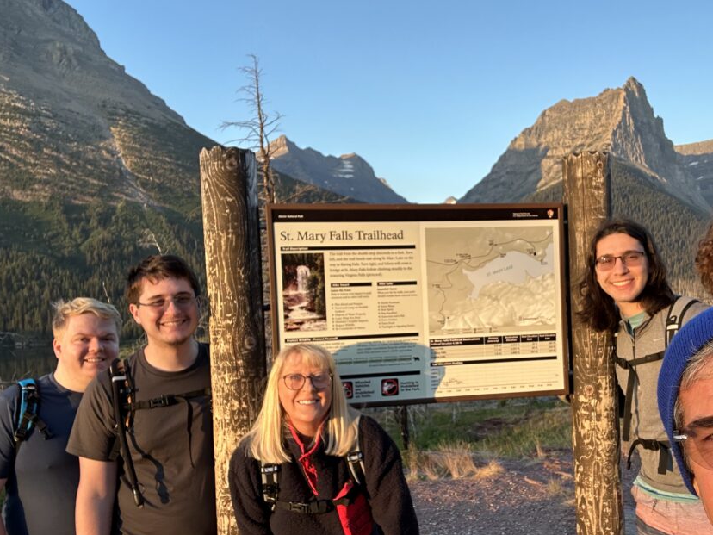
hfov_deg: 59.4
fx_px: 618
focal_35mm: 30
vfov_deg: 46.6
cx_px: 434
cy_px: 308
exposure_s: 1/121
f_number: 1.9
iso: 20
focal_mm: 2.69
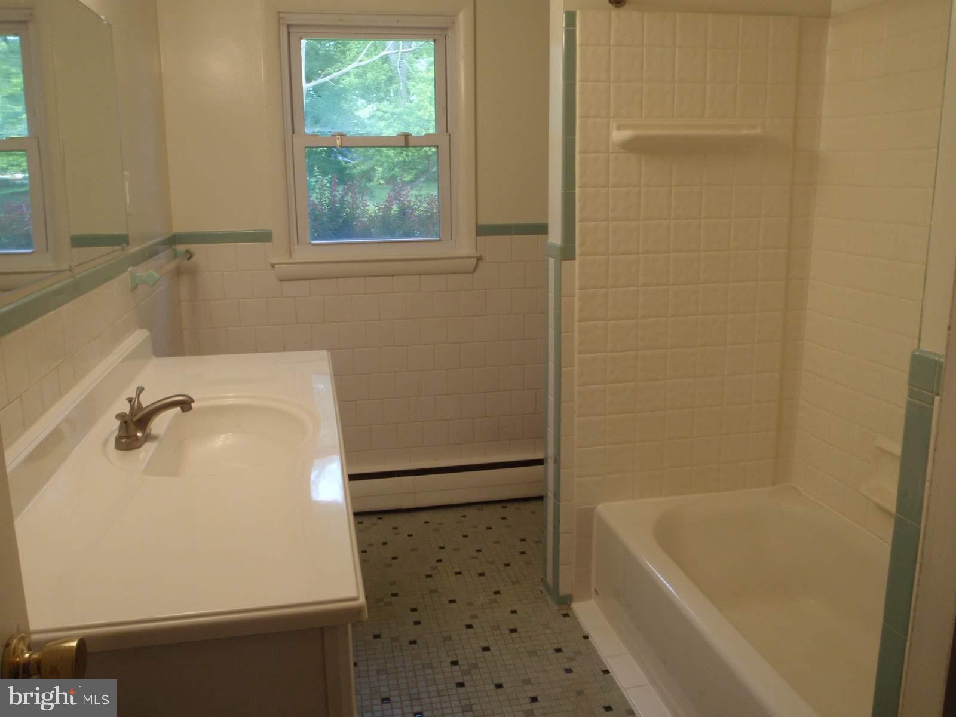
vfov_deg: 49.7
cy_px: 358
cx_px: 478
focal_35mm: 28
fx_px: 773
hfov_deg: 63.4
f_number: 3.5
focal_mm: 5
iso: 100
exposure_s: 1/30
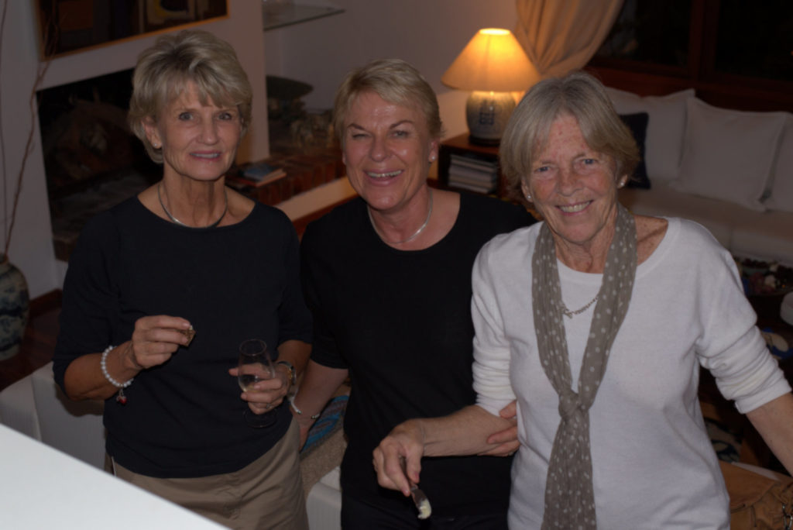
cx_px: 396
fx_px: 1102
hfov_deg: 39.6
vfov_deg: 27.0
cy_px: 265
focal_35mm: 50
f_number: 5.6
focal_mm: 50
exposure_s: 1/60
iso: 1250
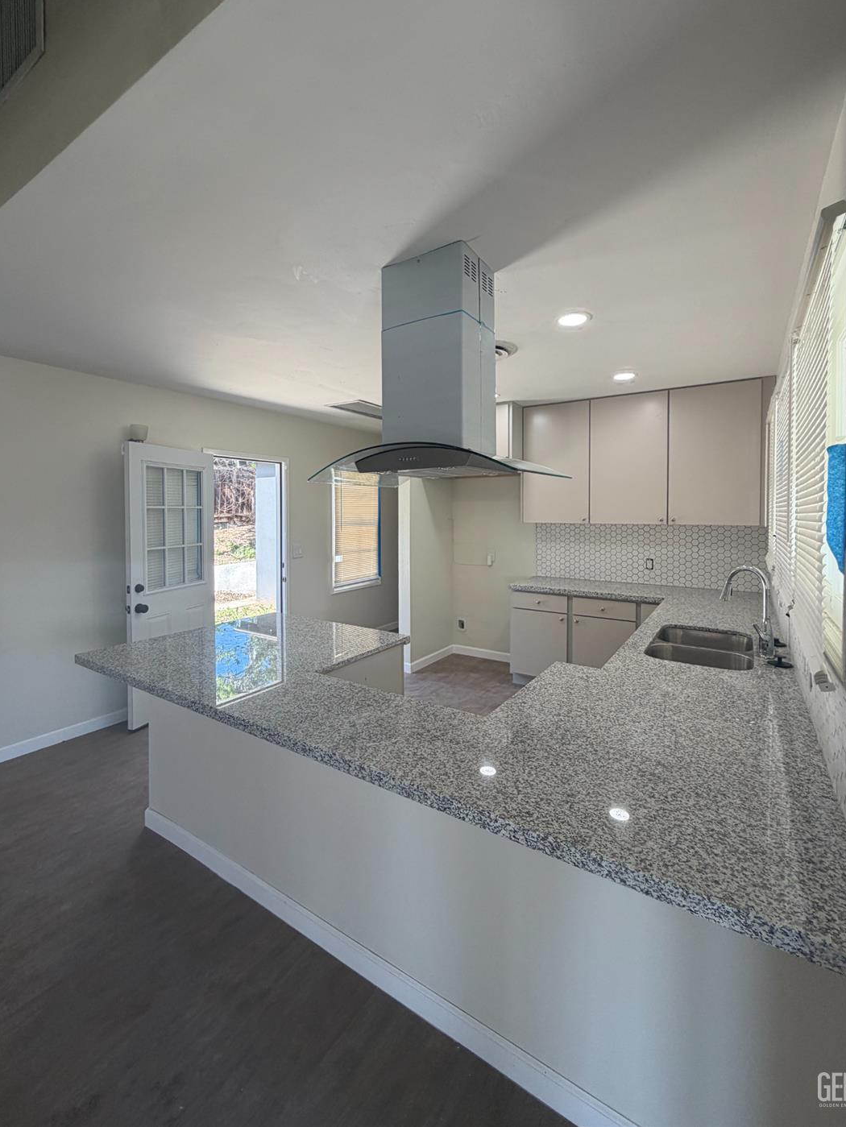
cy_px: 524
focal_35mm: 15
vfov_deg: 98.0
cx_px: 438
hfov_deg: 81.7
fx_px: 489
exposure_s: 1/121
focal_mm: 2.22
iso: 80
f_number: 2.2
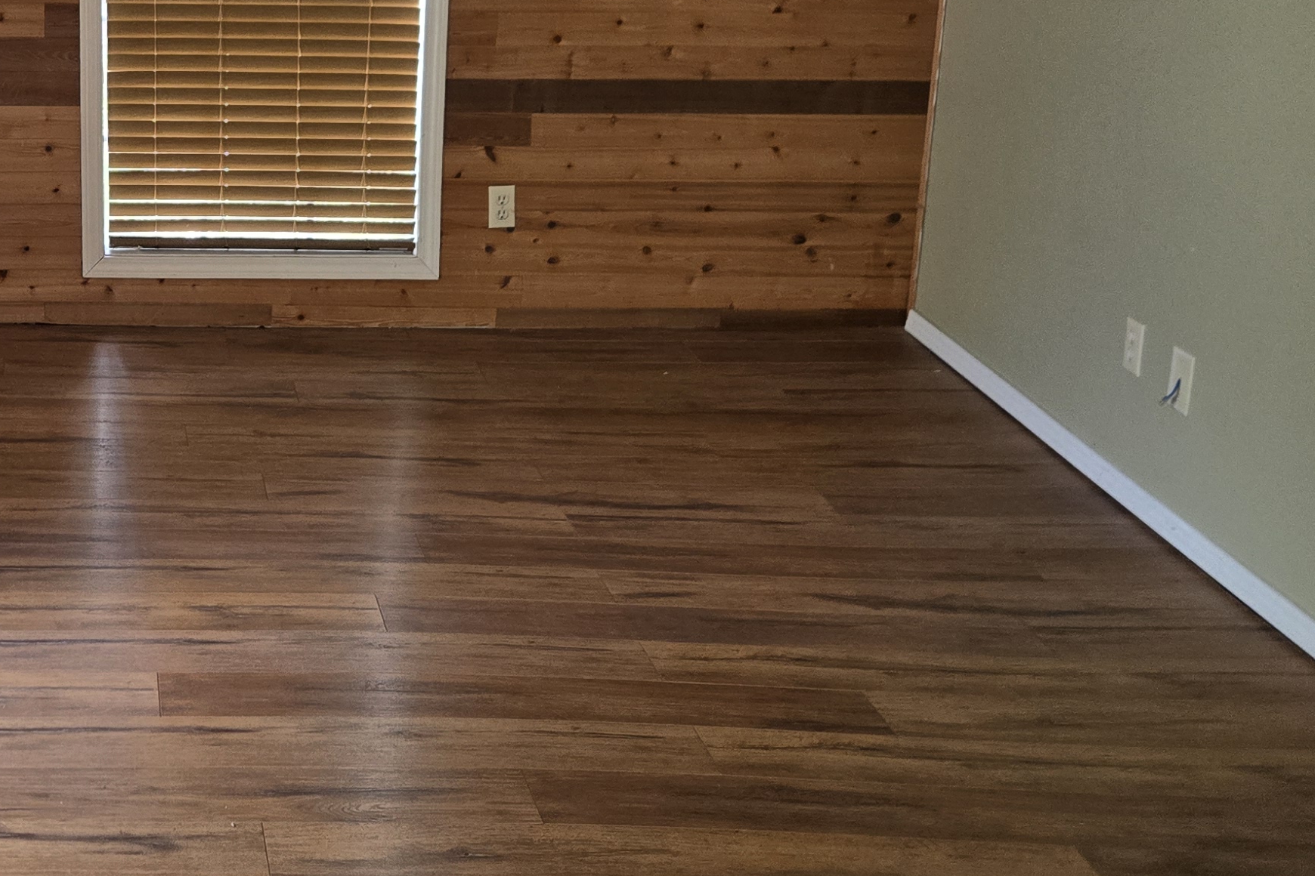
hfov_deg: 34.5
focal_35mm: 55
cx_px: 171
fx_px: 2009
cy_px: 218
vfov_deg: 24.3
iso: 160
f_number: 1.8
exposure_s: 1/180
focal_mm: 5.4
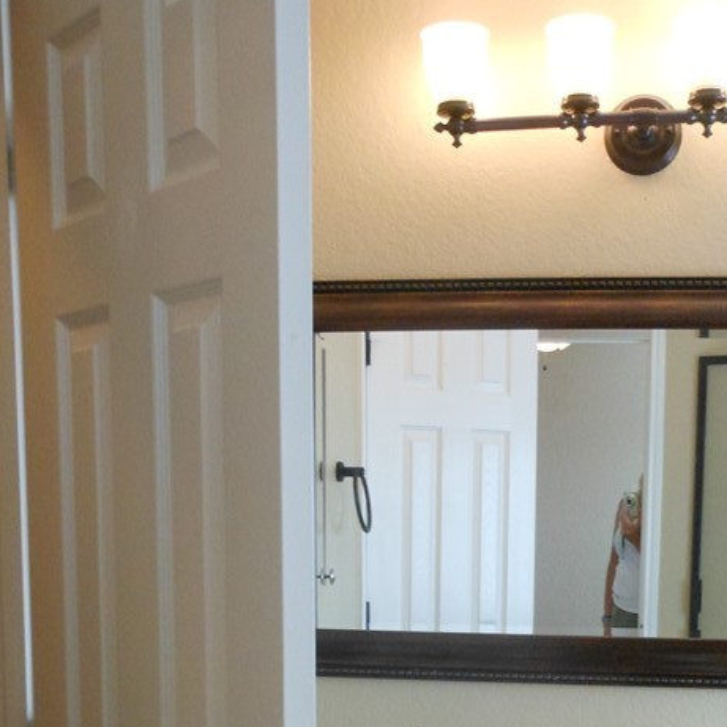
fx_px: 1307
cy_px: 672
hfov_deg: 31.0
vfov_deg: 29.6
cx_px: 451
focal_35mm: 55
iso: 400
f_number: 3.7
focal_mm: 5
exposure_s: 1/50
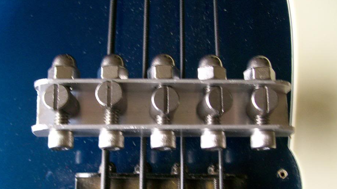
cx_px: 158
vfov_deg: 26.8
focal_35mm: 44
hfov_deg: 46.4
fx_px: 393
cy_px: 137
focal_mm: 6
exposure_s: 1/8
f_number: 2.7
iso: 160
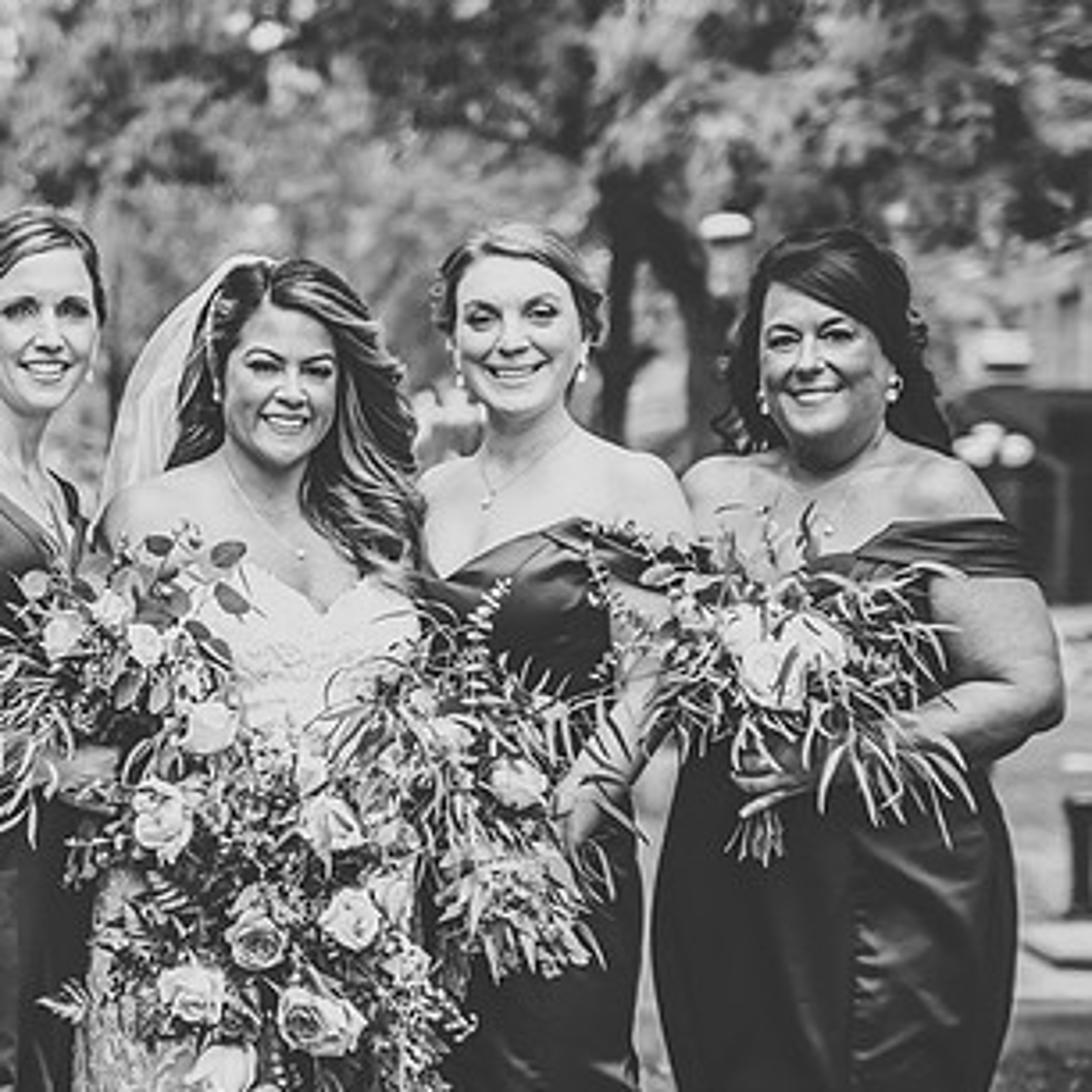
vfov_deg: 14.4
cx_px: 253
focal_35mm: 121
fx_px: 4319
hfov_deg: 14.3
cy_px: 551
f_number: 3.2
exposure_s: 1/1600
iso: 1250
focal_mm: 75
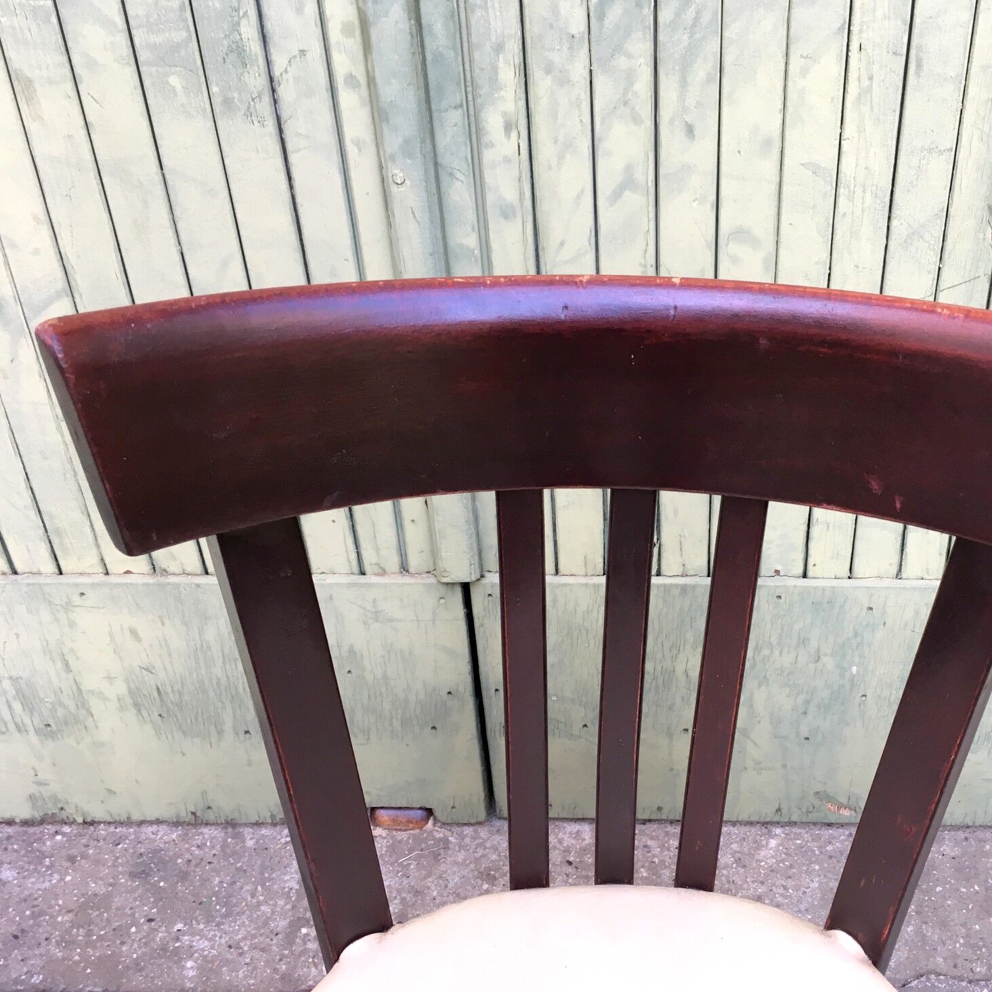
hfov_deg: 46.4
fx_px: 1135
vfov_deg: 47.2
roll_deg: -0.6
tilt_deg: -33.8
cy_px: 502
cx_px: 672
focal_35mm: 35
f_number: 2.2
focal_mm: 4.15
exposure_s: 1/33
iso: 32
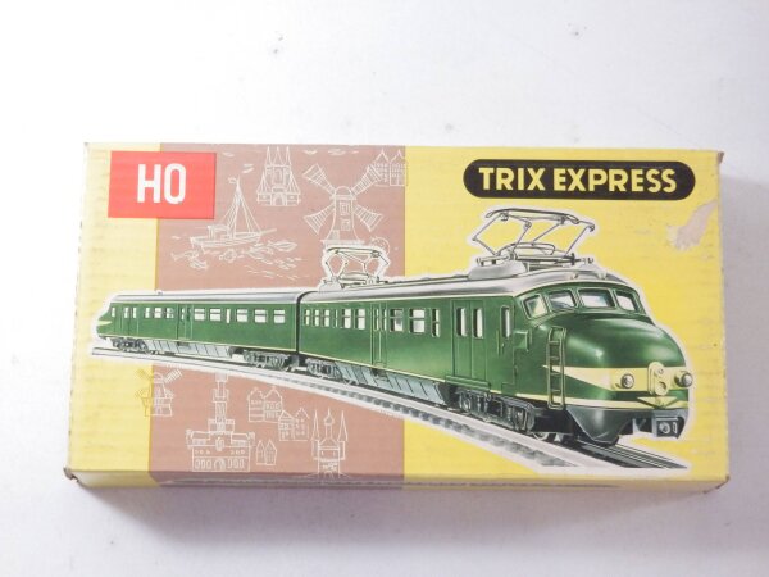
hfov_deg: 29.4
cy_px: 288
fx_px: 1466
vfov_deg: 22.3
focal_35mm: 66
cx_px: 384
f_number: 4.4
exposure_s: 1/160
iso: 1000
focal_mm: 11.9
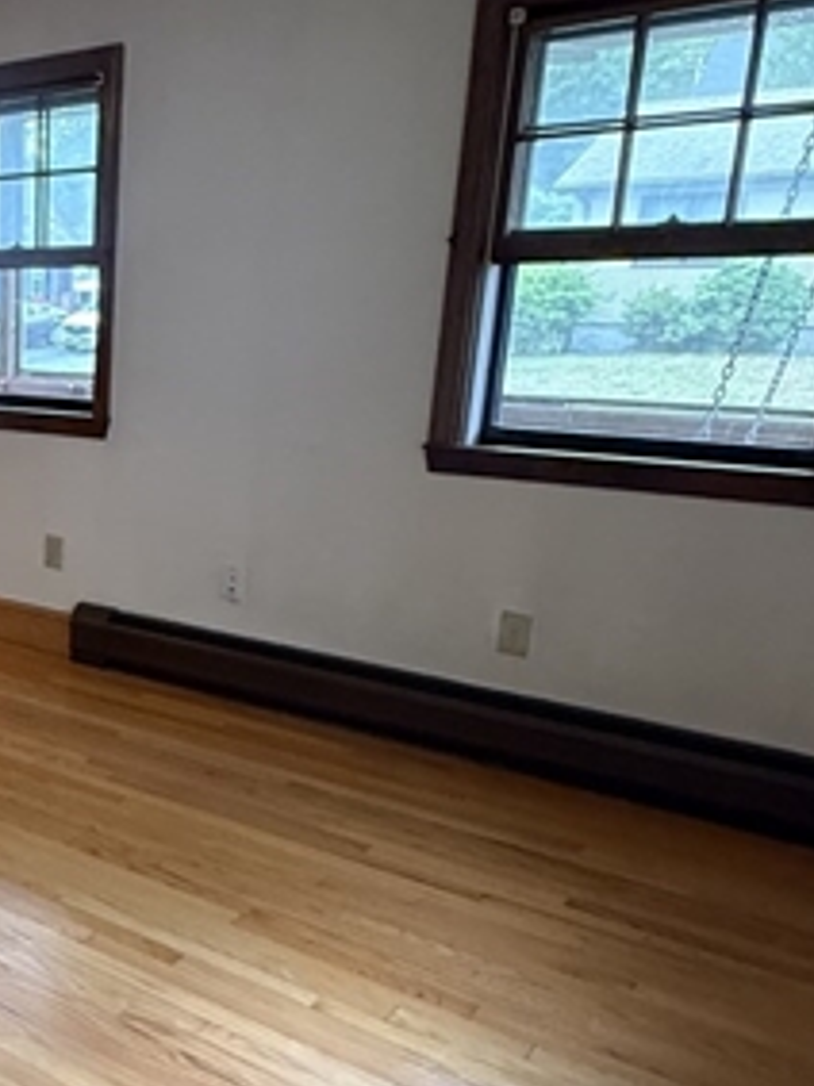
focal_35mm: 38
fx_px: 1192
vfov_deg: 48.9
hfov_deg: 31.3
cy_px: 602
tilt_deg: -15.3
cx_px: -177
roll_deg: +1.2
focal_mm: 2.22
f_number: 2.2
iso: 640
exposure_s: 1/60
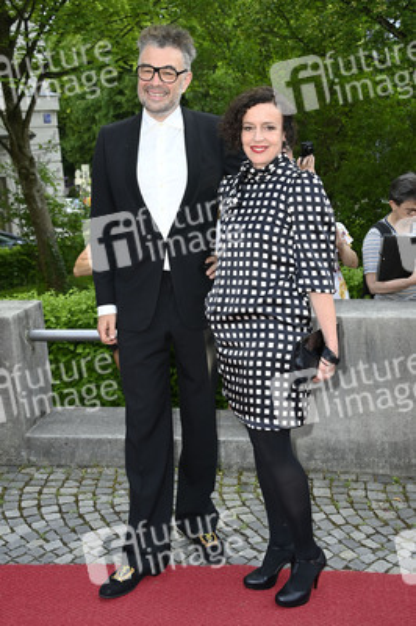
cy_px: 313
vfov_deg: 46.4
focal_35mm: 42
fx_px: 729
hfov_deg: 31.8
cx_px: 208
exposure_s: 1/200
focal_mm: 42
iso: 400
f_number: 5.6
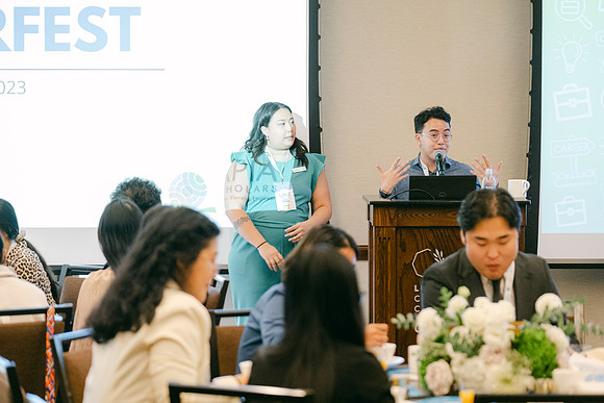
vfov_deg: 10.9
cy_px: 202
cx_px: 302
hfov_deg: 16.3
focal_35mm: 126
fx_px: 2114
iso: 2500
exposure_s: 1/125
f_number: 2.8
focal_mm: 83.8
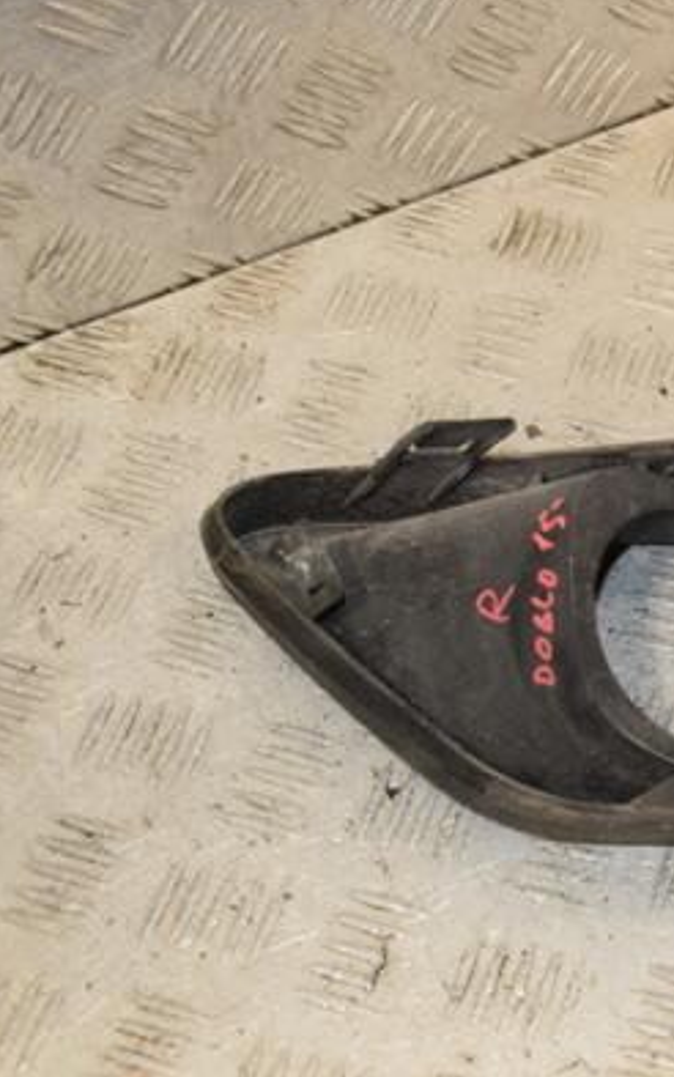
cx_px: 751
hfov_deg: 17.9
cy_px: 532
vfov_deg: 29.4
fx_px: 2055
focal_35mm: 70
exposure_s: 1/200
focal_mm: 30
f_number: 5.6
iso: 800
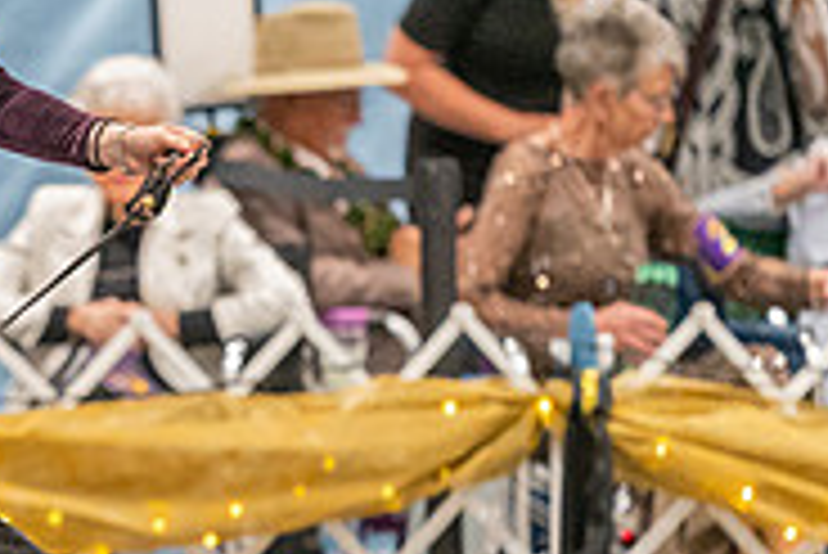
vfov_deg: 2.2
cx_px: -202
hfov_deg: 3.3
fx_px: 14524
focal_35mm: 631
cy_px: 417
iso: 6400
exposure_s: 1/250
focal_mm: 200
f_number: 2.8
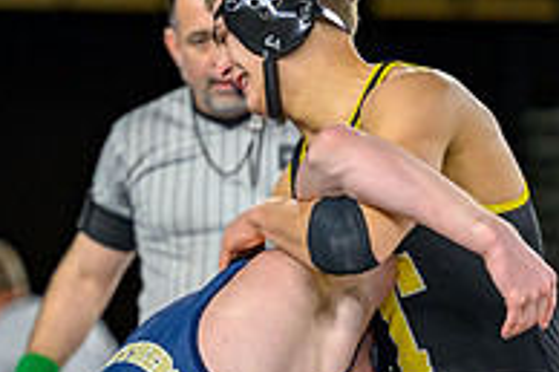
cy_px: 366
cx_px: 229
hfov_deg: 4.6
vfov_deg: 3.0
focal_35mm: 453
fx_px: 7028
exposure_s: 1/800
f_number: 2.8
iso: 2500
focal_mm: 135
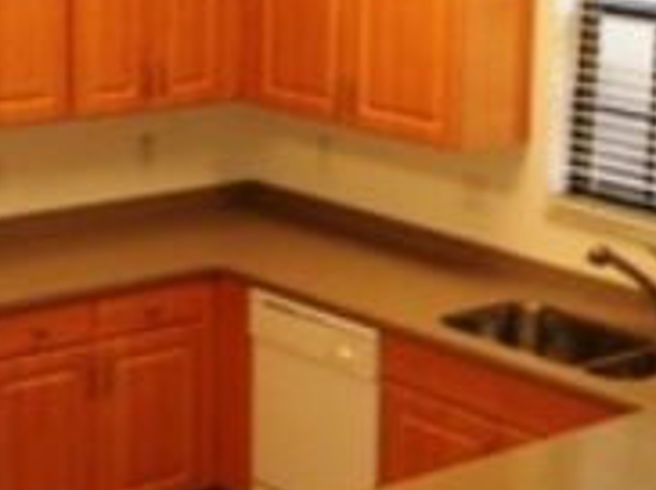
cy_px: 220
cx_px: 359
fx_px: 1874
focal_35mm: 99
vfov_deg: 14.9
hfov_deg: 19.9
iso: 125
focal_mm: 6.3
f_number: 3.1
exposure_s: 1/30
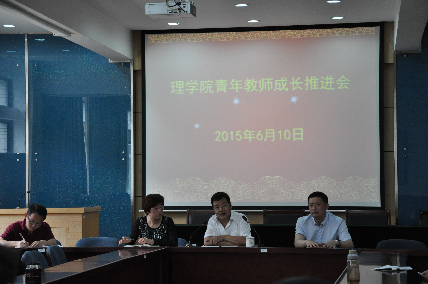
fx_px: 1104
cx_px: 214
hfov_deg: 21.9
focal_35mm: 93
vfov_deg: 14.7
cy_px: 142
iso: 1600
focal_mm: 62
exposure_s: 1/125
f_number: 5.3
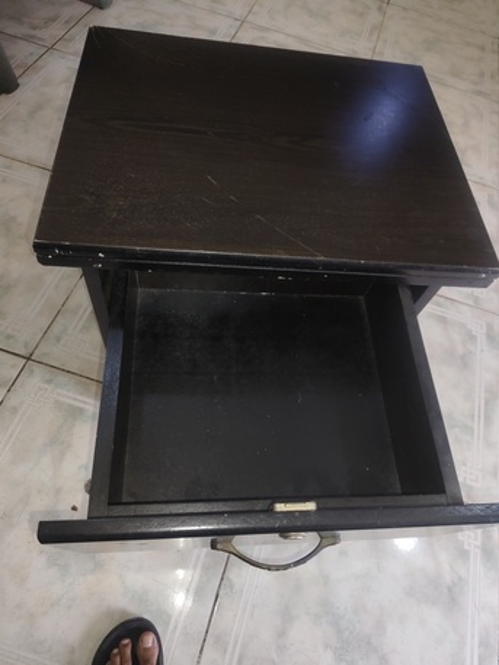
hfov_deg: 58.9
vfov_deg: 73.9
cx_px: 250
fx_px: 442
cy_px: 332
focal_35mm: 23
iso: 195
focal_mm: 5.56
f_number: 1.88
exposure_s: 1/100
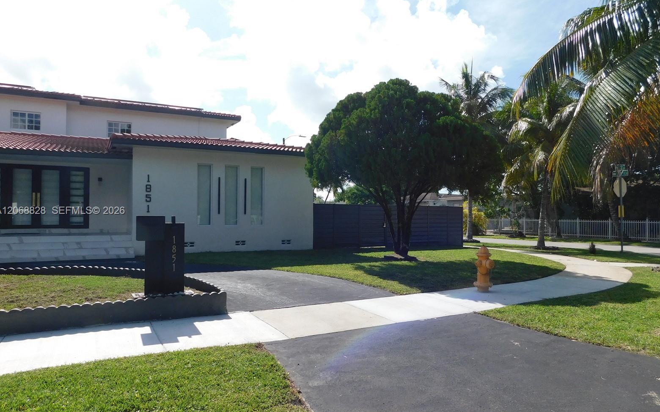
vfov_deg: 49.3
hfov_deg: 72.5
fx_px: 450
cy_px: 211
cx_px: 332
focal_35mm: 25
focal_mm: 4
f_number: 6
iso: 125
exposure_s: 1/400
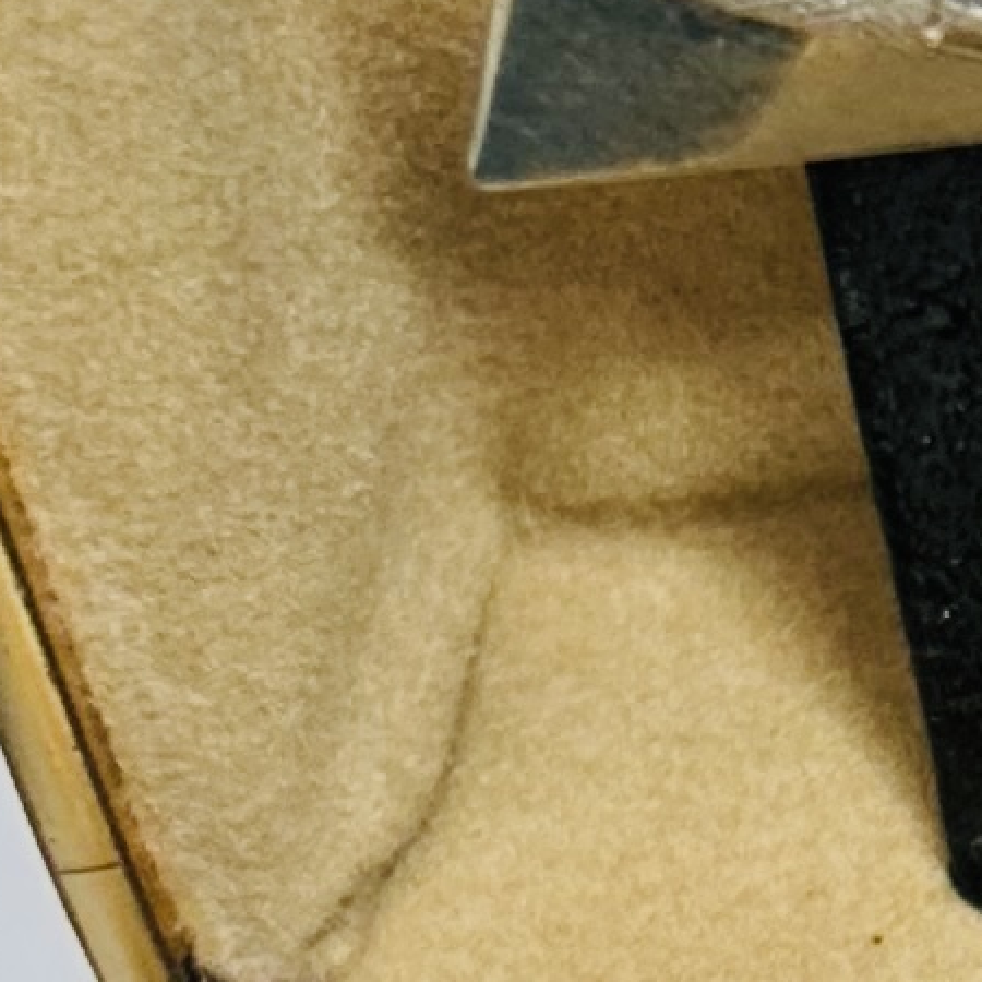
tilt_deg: -50.8
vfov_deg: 8.4
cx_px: 2080
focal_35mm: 206
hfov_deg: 8.0
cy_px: 1331
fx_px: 6612
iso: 40
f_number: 1.5
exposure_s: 1/120
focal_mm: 5.7
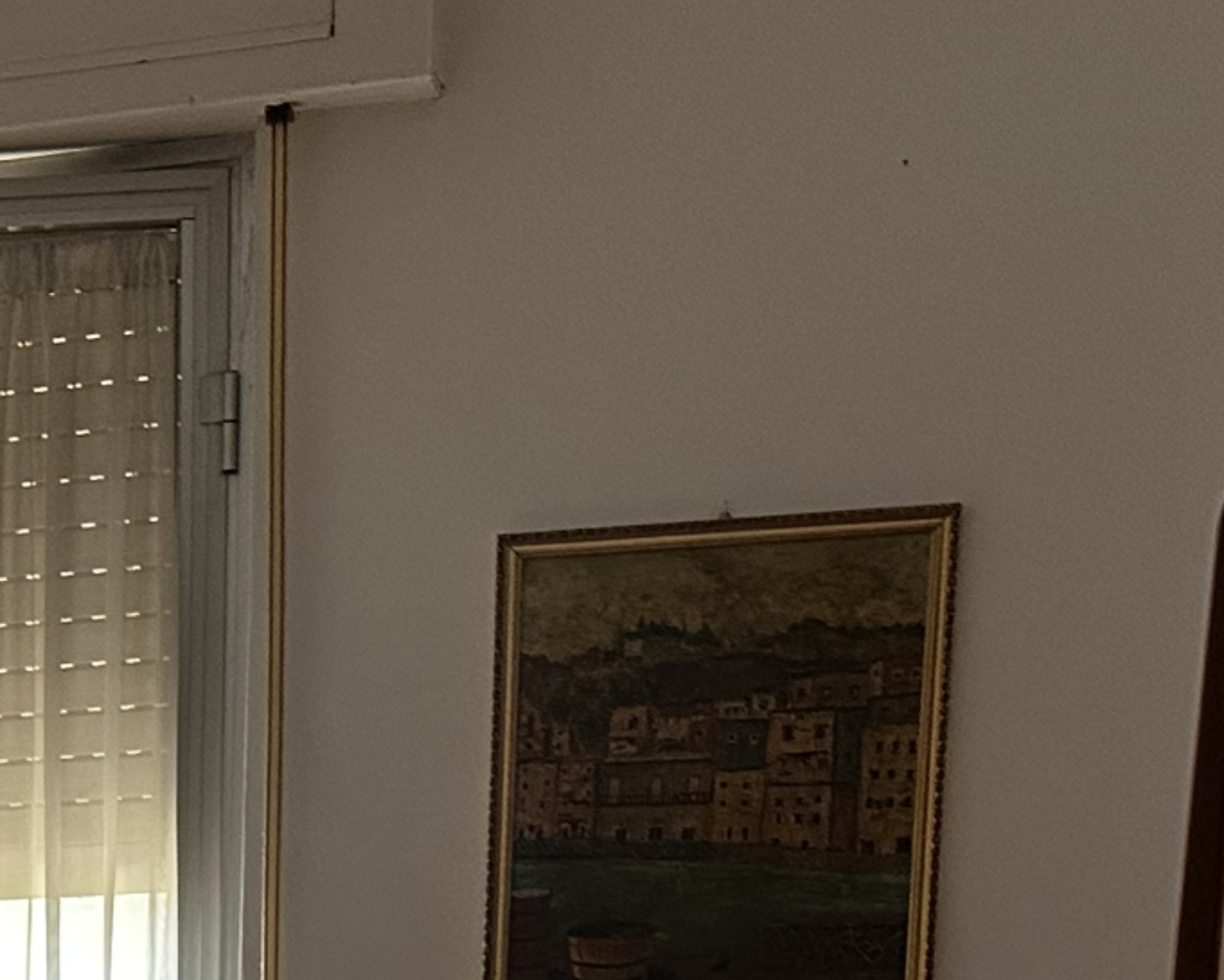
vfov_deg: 15.6
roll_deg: +2.1
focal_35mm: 88
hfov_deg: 19.6
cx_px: -476
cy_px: 1606
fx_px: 3188
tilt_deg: -11.5
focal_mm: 6.86
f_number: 1.78
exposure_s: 1/70
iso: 250
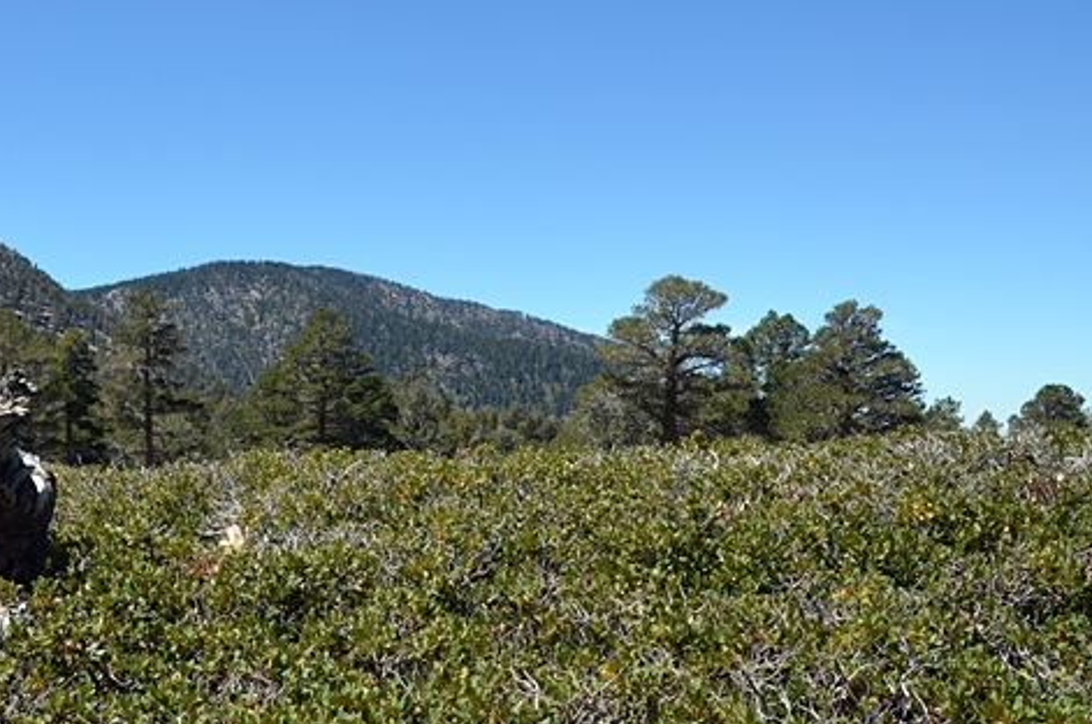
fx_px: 1544
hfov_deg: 37.3
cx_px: 185
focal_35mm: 51
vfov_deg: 26.4
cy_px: 367
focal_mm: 20
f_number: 7.1
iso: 100
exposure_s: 1/320
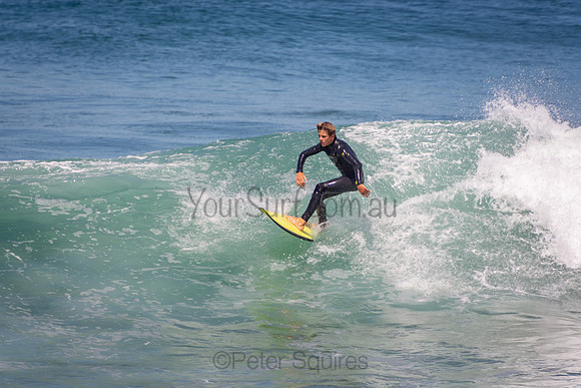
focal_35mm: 600
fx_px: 9685
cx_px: 290
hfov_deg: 3.4
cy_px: 194
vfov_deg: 2.3
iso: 200
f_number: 5.6
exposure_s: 1/1250
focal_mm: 400
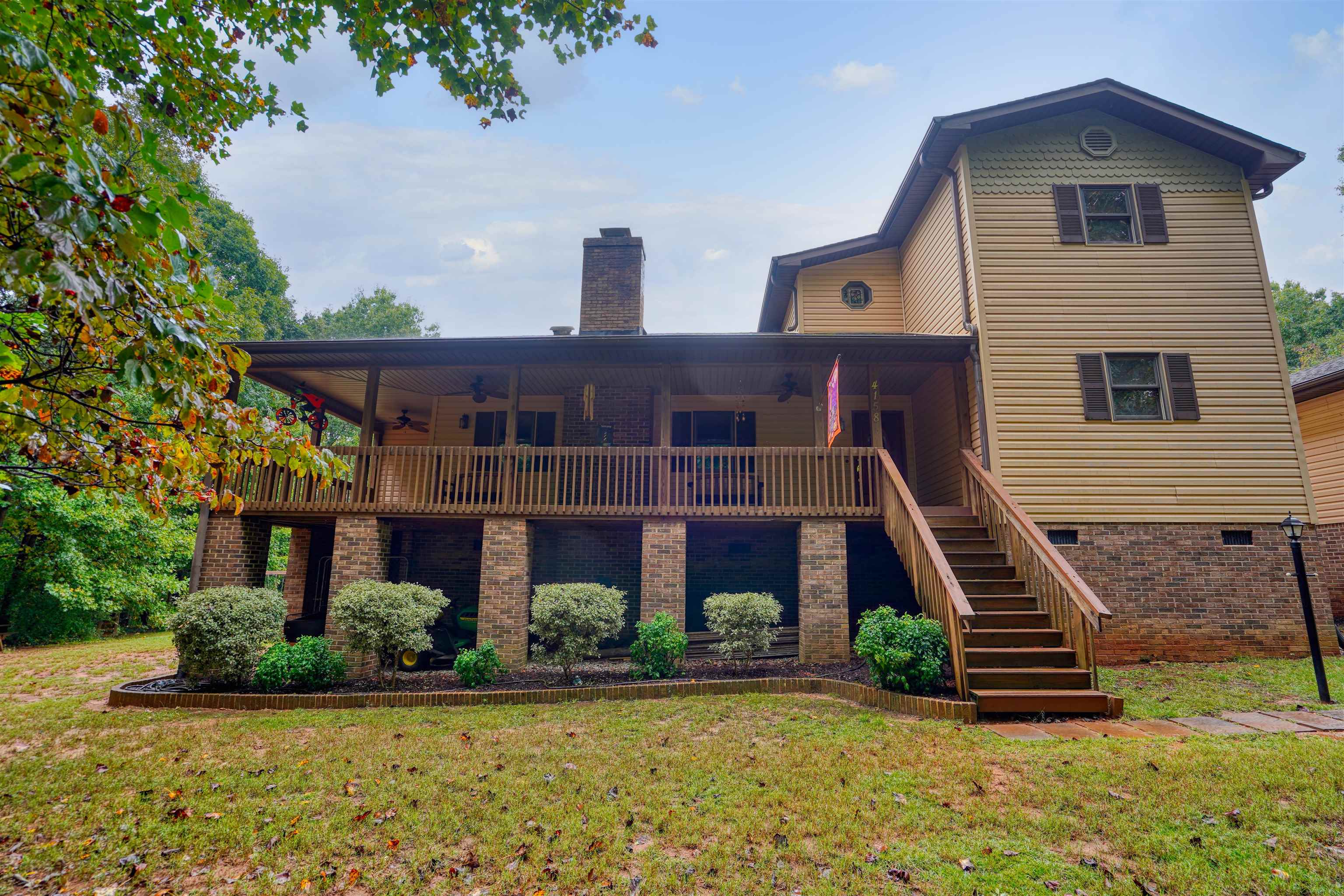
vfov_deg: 73.7
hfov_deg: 96.7
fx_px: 597
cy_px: 448
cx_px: 672
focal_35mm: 16
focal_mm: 16
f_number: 5.6
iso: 100
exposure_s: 1/80
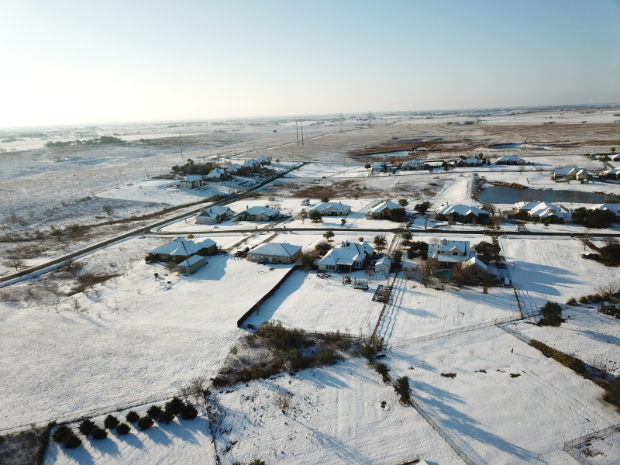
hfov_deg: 67.3
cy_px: 232
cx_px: 310
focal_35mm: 26
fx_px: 466
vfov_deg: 53.1
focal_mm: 4.73
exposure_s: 1/100
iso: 100
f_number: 2.2
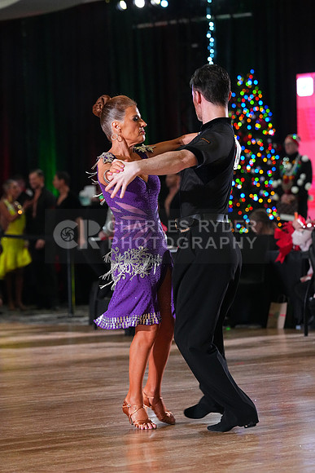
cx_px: 158
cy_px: 236
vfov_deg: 13.6
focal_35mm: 151
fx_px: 1981
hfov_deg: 9.1
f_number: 5
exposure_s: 1/400
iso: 8000
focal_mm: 151
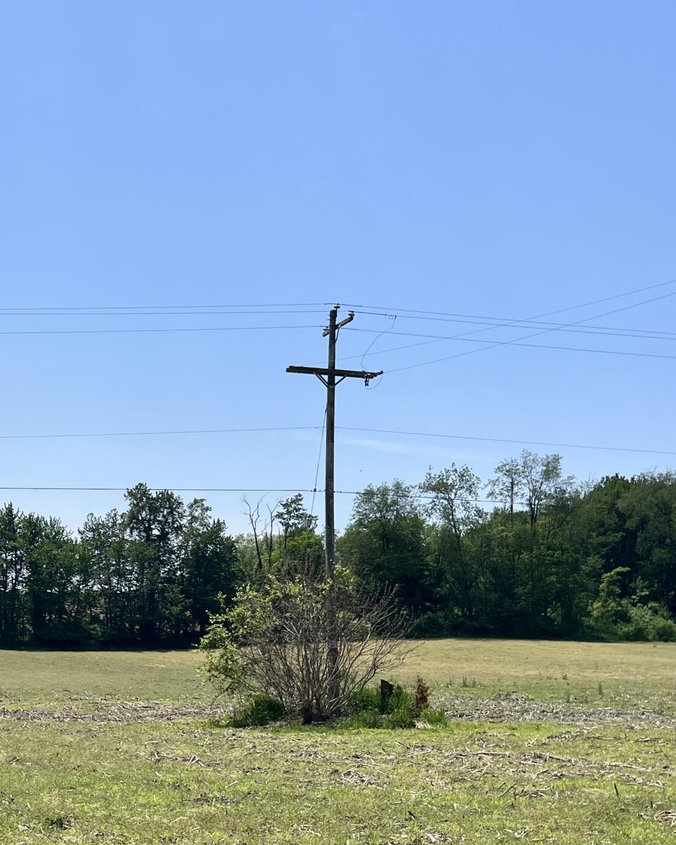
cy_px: 520
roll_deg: -1.9
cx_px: 3
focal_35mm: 55
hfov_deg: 26.2
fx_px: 1376
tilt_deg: +5.7
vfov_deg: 34.0
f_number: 1.6
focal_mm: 5.1
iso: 50
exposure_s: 1/6173
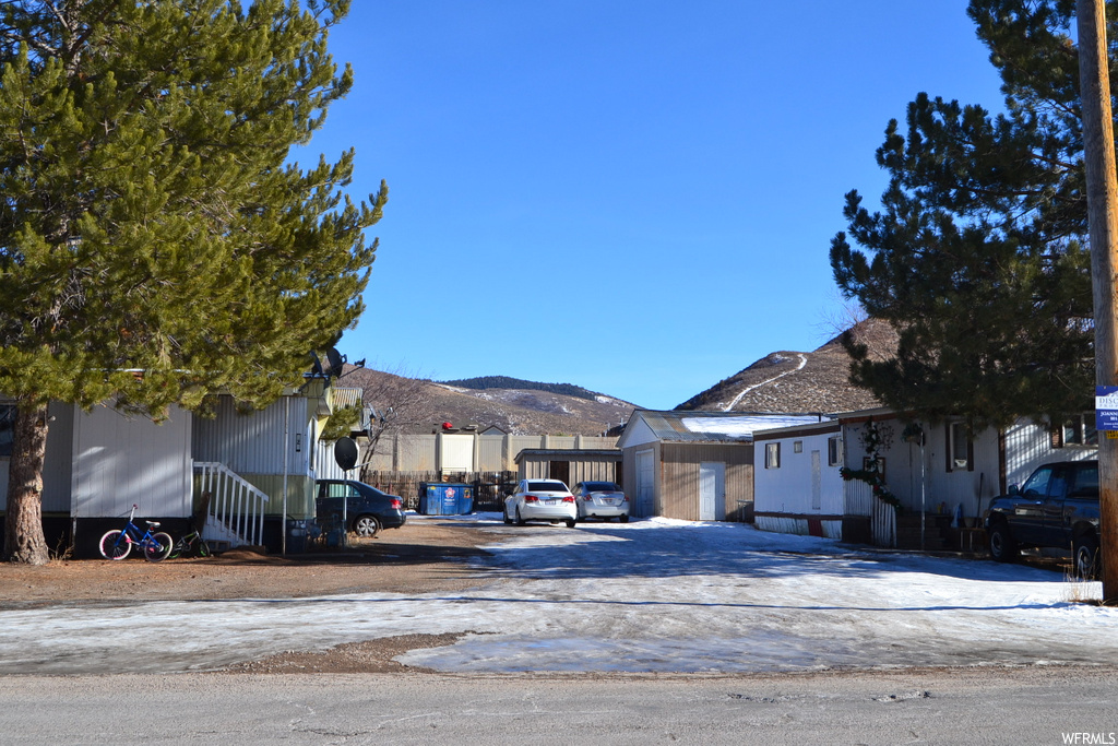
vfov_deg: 31.9
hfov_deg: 46.4
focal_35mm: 42
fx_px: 1304
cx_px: 559
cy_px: 373
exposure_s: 1/500
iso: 400
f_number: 11
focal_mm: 28
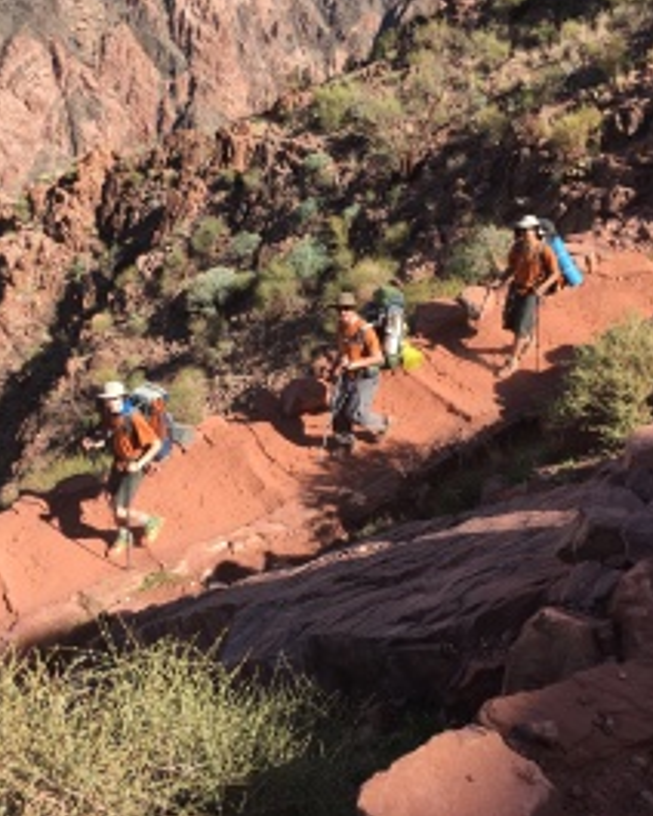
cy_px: 397
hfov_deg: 38.1
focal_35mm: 39
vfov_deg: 46.8
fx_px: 942
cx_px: 265
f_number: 2.2
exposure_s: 1/718
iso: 25
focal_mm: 4.15
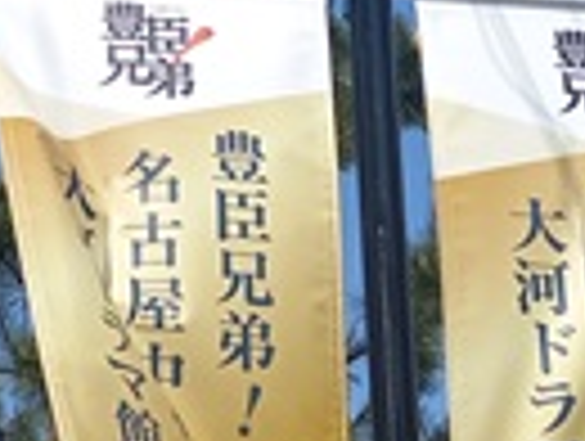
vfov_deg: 12.0
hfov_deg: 15.9
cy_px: 72
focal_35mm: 123
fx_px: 2083
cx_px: 108
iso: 50
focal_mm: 4.65
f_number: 1.8
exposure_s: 1/1304
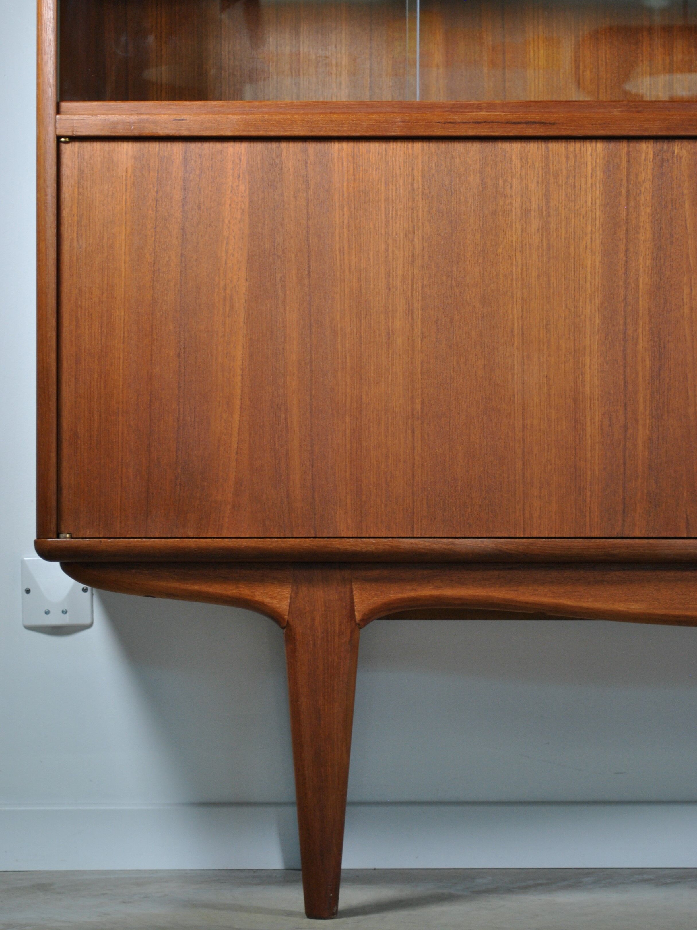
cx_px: 349
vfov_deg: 21.2
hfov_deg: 16.0
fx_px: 2485
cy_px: 466
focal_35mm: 93
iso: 320
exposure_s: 1/30
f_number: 5.6
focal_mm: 55
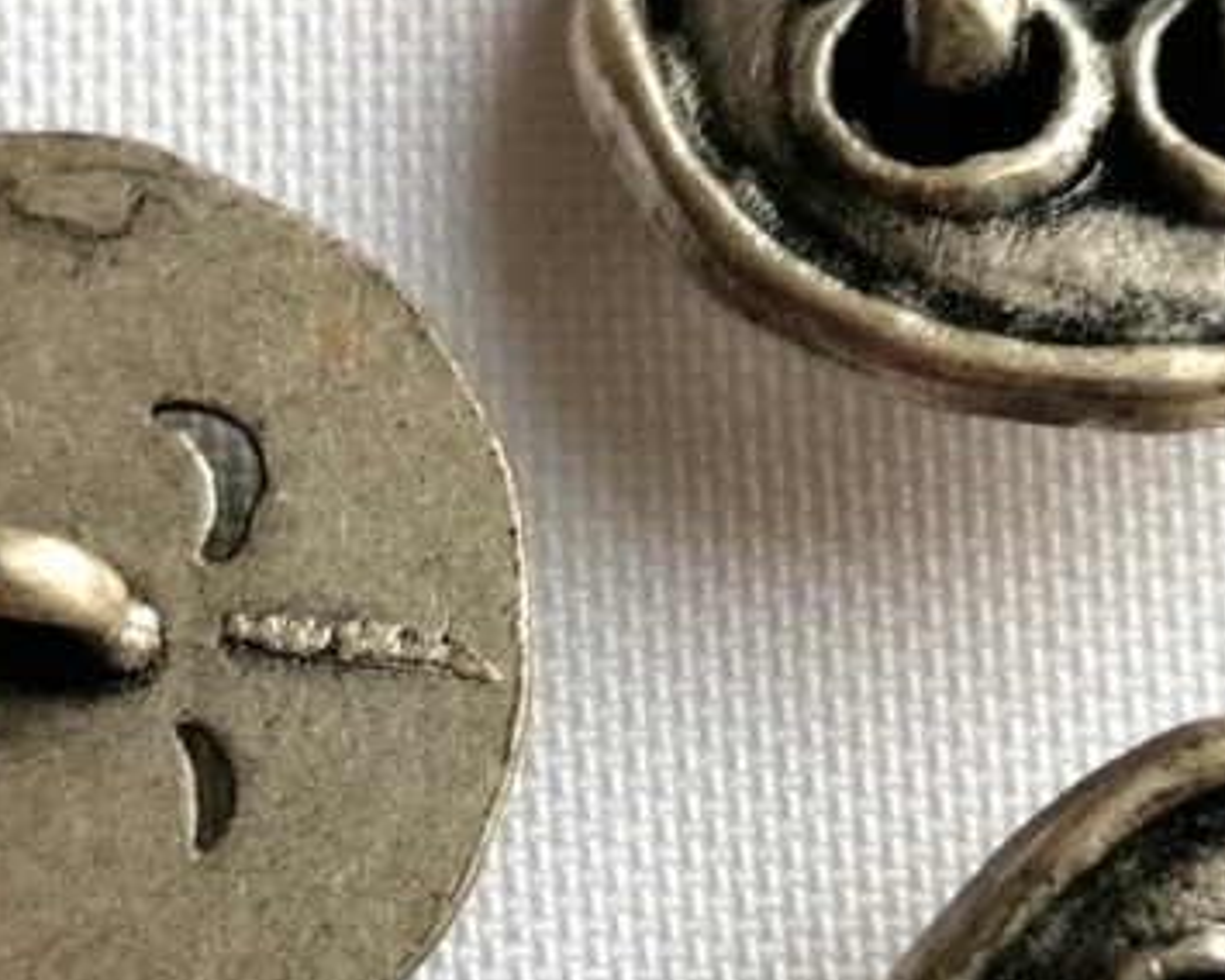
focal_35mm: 76
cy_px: 676
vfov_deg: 20.1
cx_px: 673
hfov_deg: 25.1
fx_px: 2755
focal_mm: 4.75
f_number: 1.8
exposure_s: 1/60
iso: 64
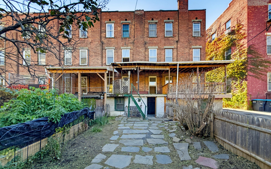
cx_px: 136
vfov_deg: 74.8
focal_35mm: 15
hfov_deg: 101.5
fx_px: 111
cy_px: 87
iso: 64
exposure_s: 1/121
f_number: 2.2
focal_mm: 2.2
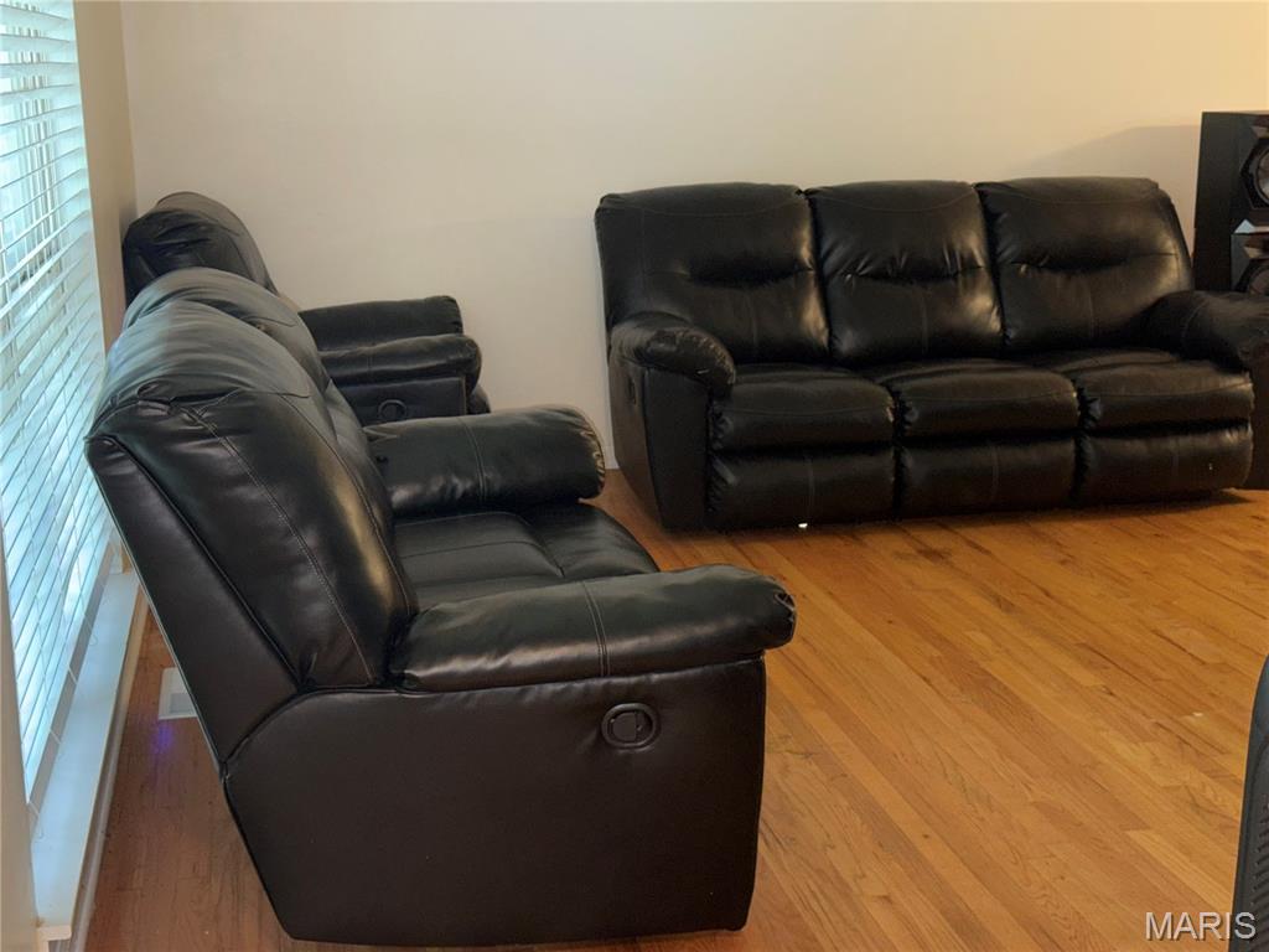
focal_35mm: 48
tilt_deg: -12.6
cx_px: 634
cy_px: 476
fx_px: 1760
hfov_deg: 39.7
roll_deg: +0.6
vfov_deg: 30.3
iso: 100
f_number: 1.78
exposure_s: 1/13
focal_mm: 6.76
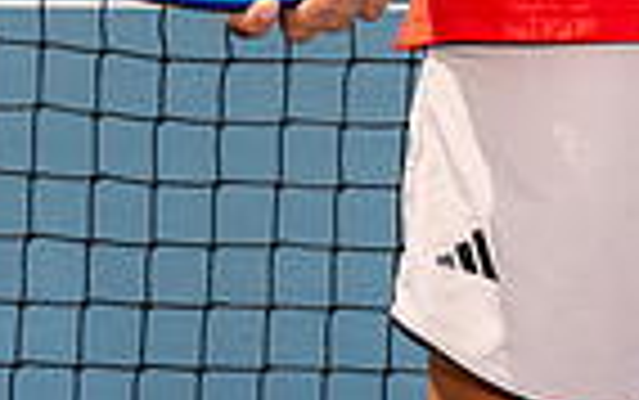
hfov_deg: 11.1
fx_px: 3259
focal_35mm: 187
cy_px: -548
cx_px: 544
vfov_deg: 6.7
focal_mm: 58
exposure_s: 1/250
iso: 100
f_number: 8
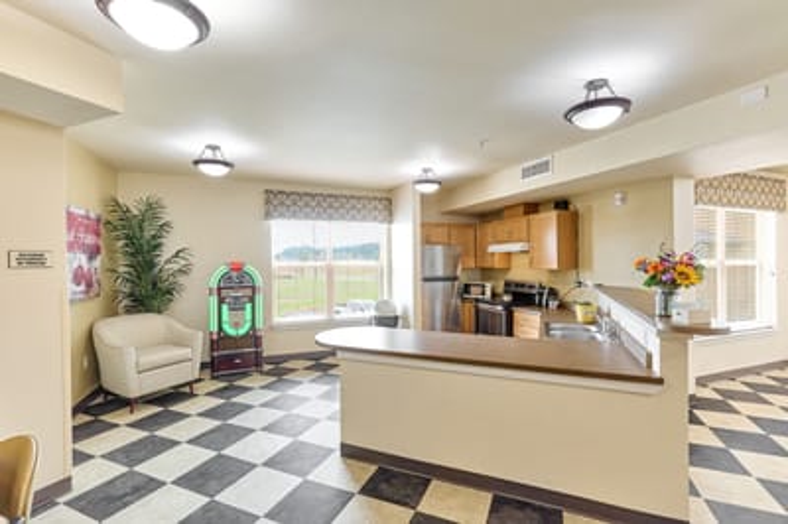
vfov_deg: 72.0
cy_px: 262
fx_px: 361
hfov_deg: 95.0
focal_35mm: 16
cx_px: 394
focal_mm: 16.5
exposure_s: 1/13
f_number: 11
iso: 100
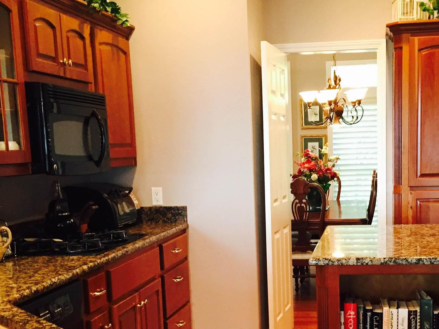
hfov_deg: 34.5
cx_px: 299
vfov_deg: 26.0
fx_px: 698
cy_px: 267
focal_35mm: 55
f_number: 2.2
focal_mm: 4.15
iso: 160
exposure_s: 1/30
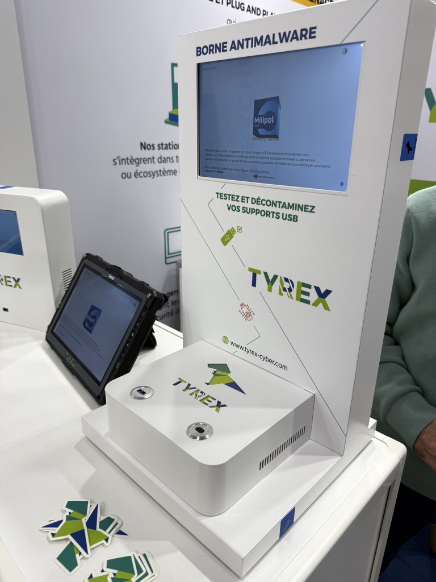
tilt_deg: -20.3
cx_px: 218
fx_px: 403
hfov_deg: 56.8
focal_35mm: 24
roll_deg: -1.3
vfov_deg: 71.6
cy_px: 291
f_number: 1.78
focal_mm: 6.76
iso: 64
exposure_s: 1/212
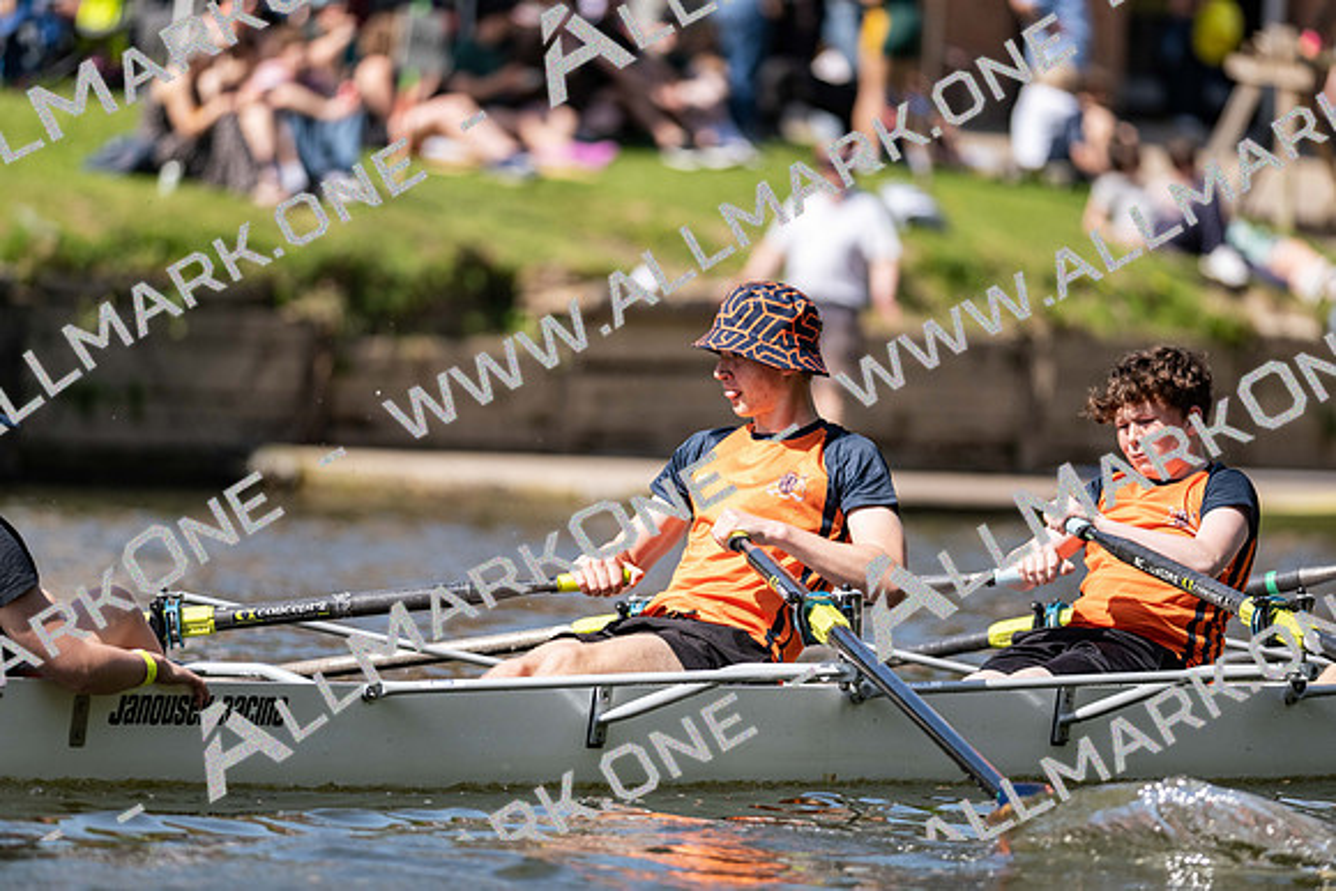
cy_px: 446
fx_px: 11141
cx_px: 668
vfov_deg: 4.6
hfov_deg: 6.9
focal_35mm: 300
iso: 500
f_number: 4
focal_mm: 300
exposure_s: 1/3200
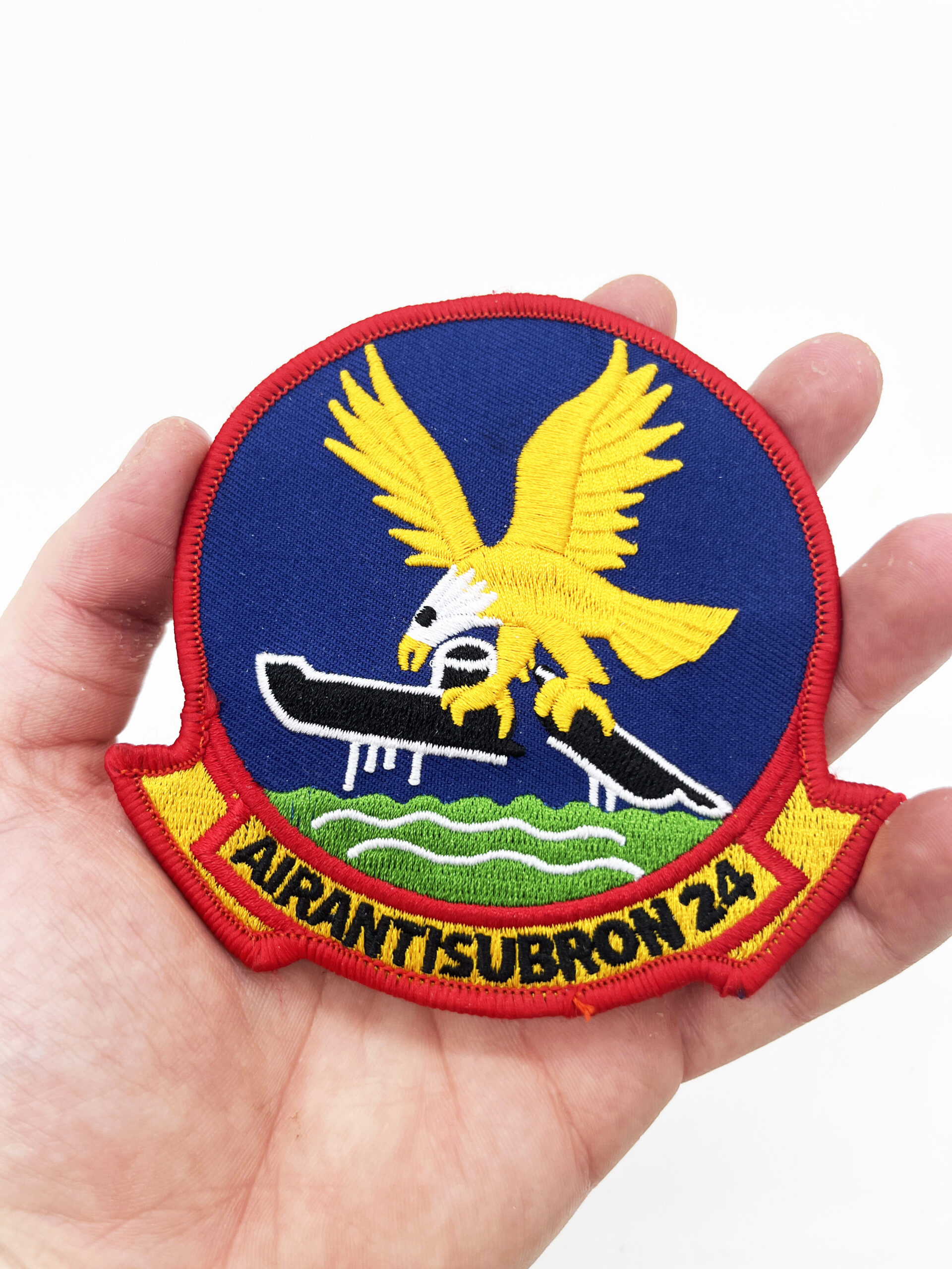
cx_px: 476
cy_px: 634
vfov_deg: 67.3
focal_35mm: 26
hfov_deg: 53.1
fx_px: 953
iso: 40
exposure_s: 1/200
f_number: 1.6
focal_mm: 5.1
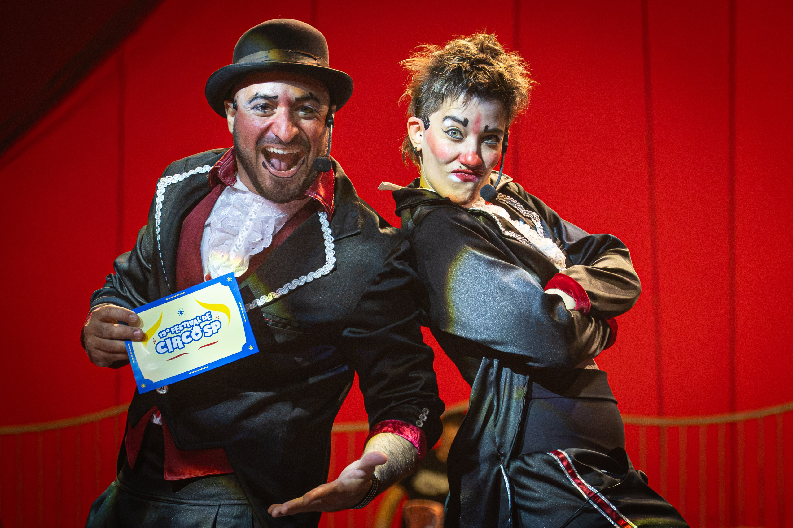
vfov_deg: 8.6
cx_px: 370
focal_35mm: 160
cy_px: 405
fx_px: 3529
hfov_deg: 12.8
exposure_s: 1/1250
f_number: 2.8
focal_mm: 66
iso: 6400
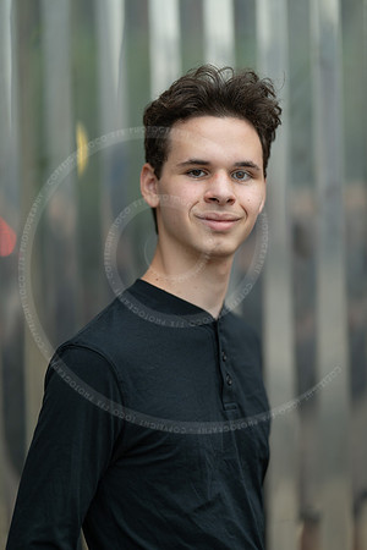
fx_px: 1300
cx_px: 184
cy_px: 275
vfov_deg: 23.9
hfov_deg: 16.1
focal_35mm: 85
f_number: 1.2
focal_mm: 85
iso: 250
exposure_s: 1/320
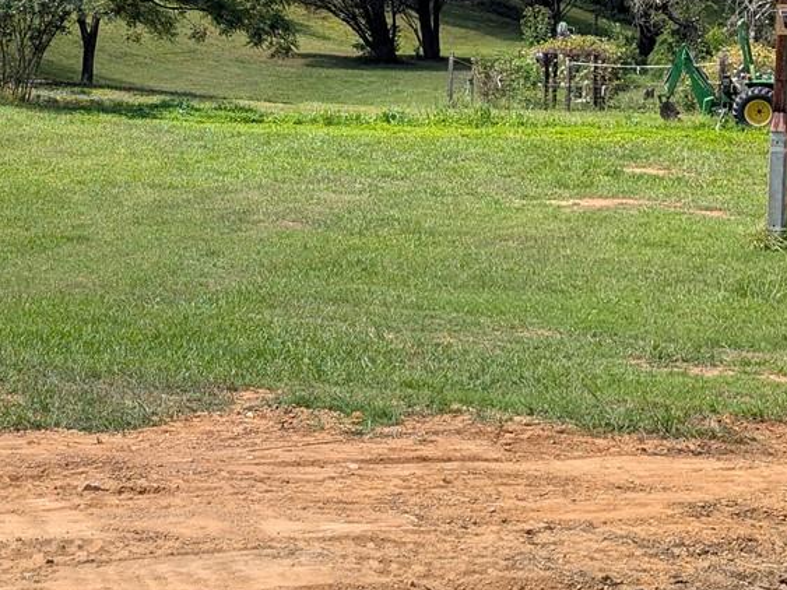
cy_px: 147
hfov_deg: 21.8
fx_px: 2023
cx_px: 210
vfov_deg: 16.5
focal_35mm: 89
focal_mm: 6.9
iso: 23
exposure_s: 1/1266
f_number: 1.68
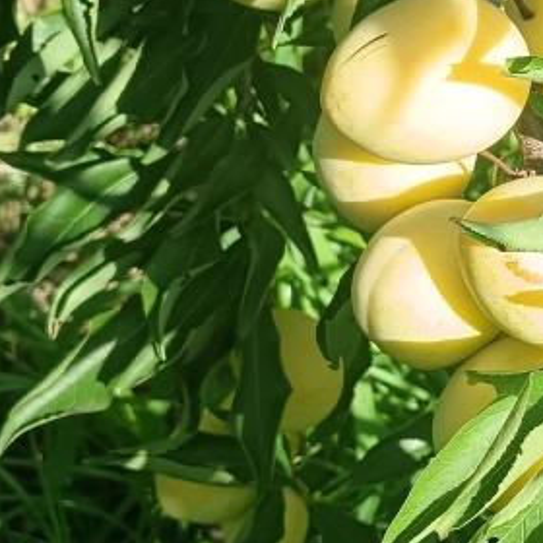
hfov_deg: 18.4
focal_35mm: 91
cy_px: 399
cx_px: 586
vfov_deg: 19.0
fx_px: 1615
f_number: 1.8
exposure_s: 1/223
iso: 100
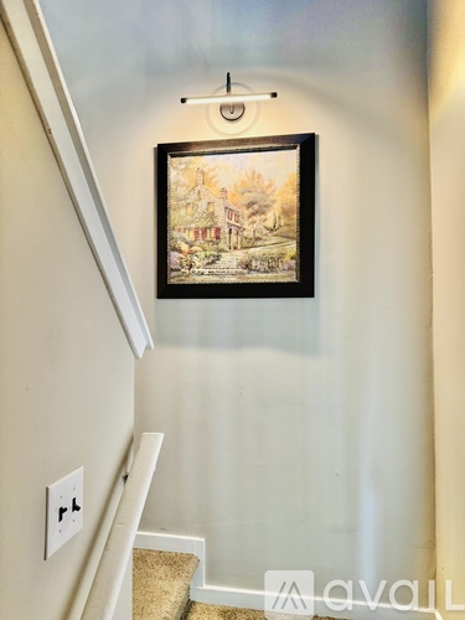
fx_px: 430
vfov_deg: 71.6
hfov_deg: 56.8
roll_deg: -0.1
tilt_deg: +2.4
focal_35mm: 24
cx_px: 232
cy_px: 310
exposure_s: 1/60
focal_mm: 6.76
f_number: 1.78
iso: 200
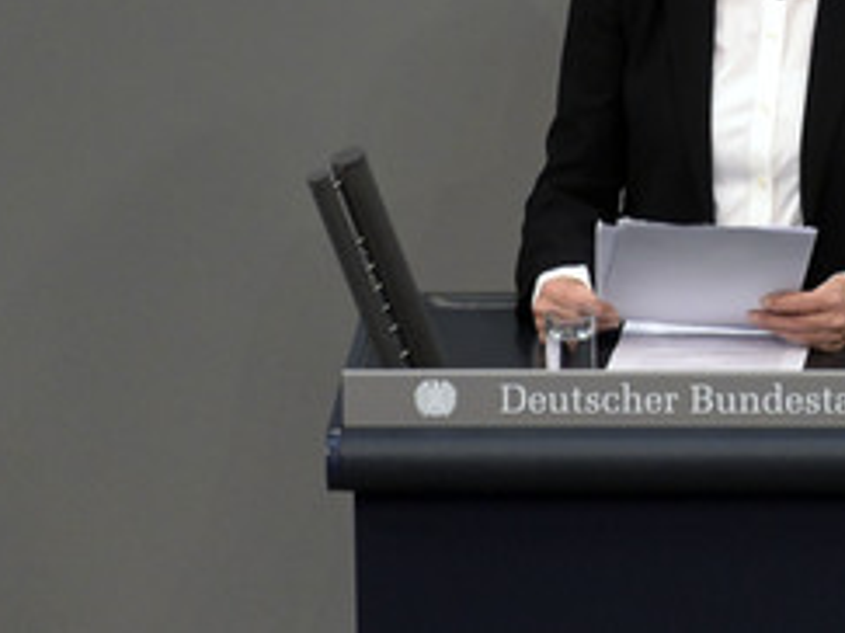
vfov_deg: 1.7
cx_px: 763
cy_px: 115
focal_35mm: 892
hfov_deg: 2.2
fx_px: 21764
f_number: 5.6
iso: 10000
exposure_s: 1/320
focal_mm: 500
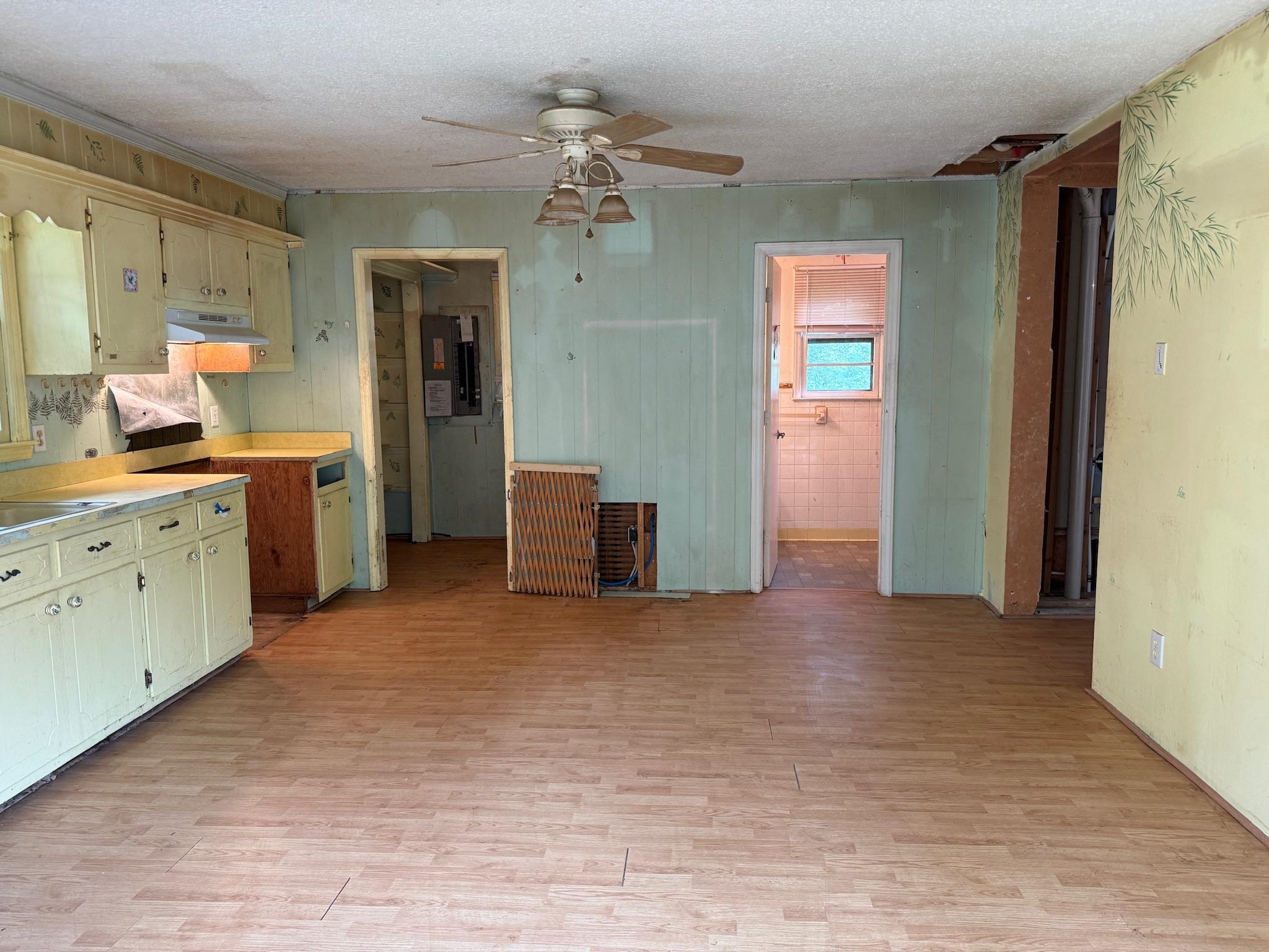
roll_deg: +0.2
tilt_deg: -6.3
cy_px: 476
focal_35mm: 24
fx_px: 880
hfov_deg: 71.6
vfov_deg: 56.8
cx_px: 634
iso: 200
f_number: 1.78
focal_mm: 6.76
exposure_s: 1/101
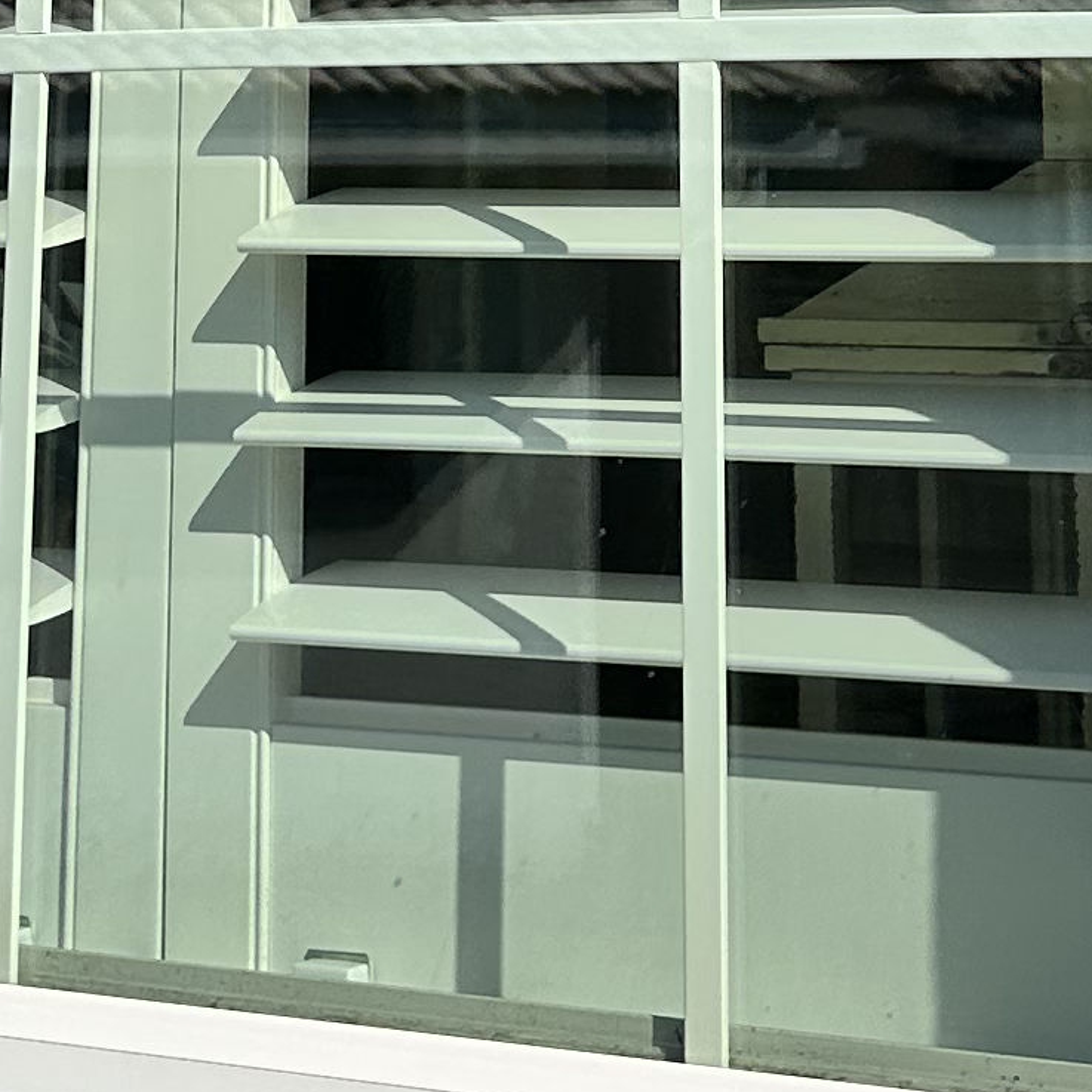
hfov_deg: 15.0
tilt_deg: +15.6
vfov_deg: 13.5
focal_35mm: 116
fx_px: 4140
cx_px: 593
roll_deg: -2.1
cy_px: -867
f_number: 1.78
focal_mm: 6.86
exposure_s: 1/5848
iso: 80
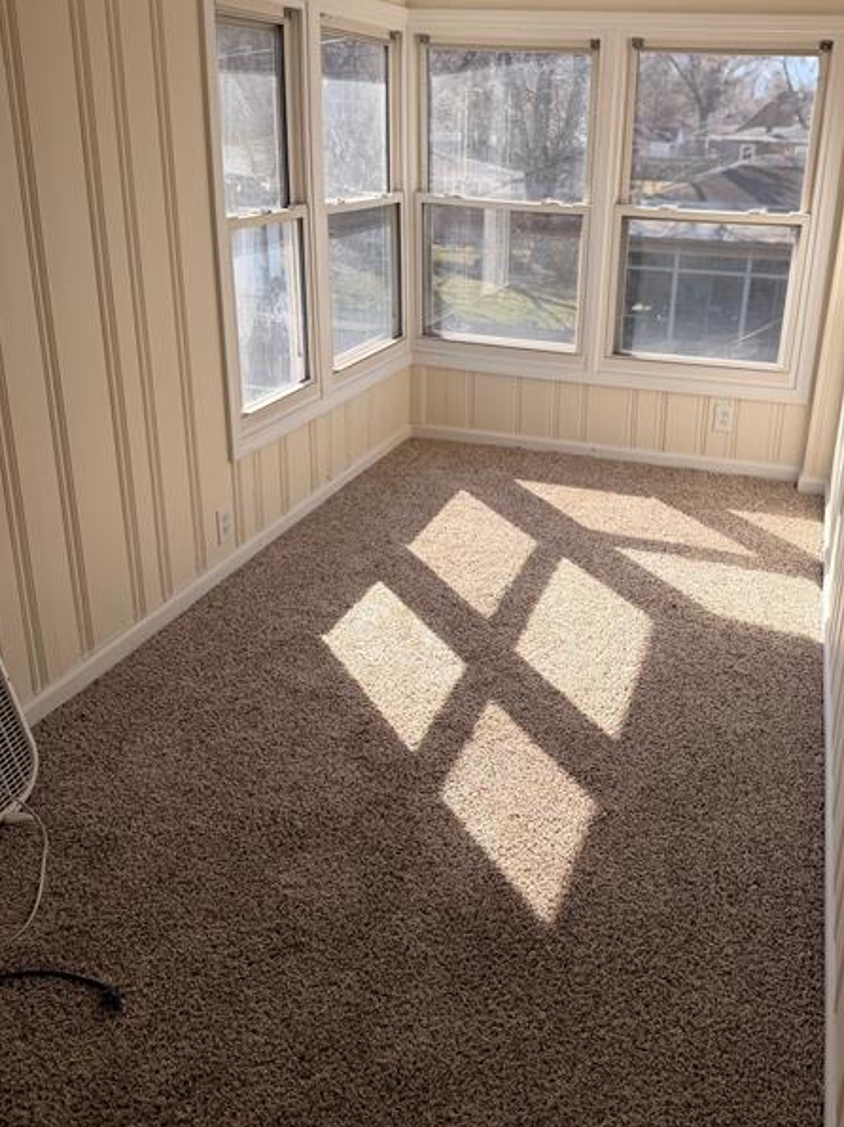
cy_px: 481
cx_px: 526
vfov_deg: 58.1
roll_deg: -1.6
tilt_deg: -21.1
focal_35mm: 31
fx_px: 1008
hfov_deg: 45.1
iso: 80
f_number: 1.78
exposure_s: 1/1689
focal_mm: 6.76
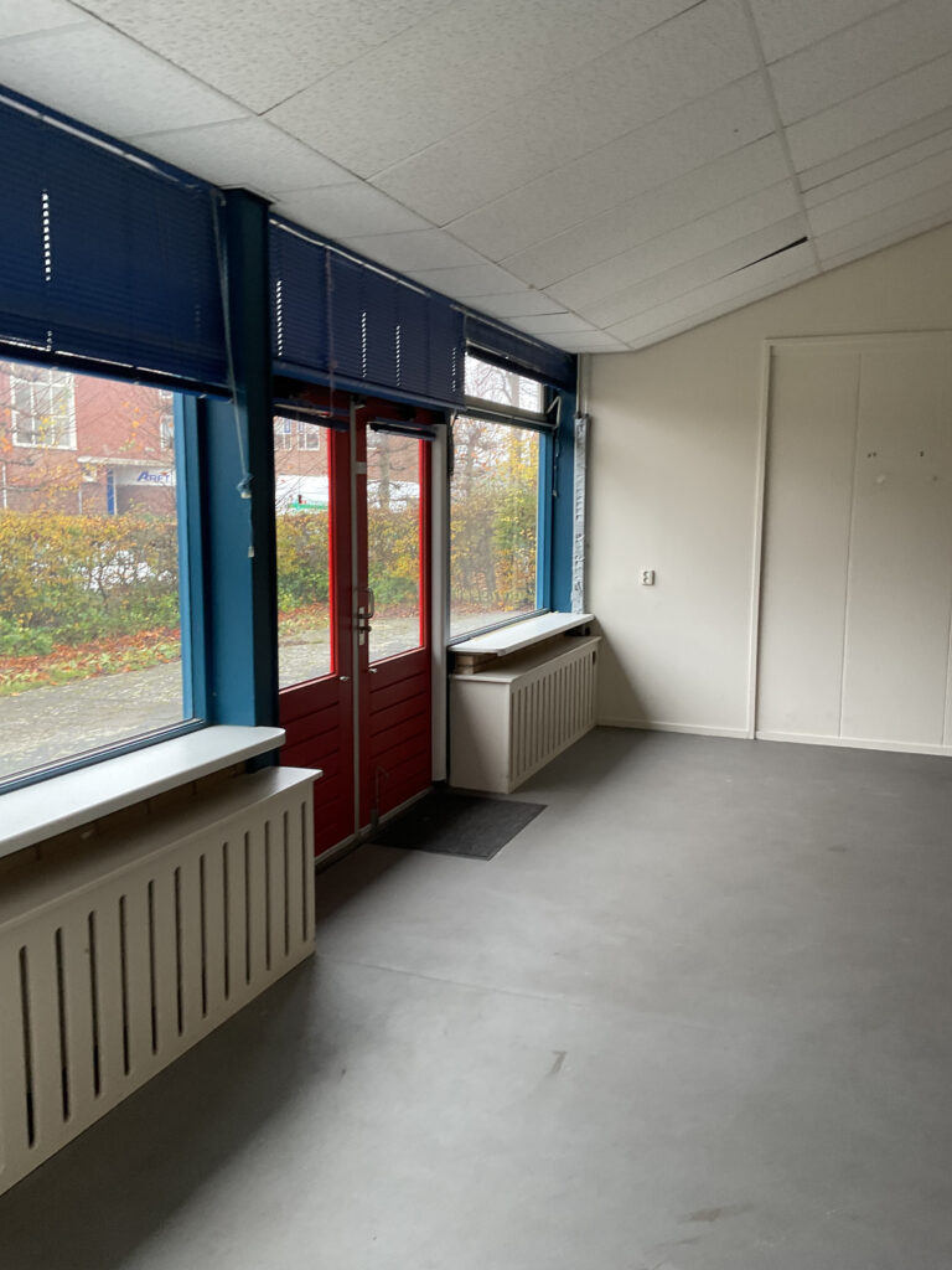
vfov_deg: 61.7
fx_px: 1063
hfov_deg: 48.2
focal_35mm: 29
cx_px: 476
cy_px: 635
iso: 40
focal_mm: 3
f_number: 1.8
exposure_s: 1/50
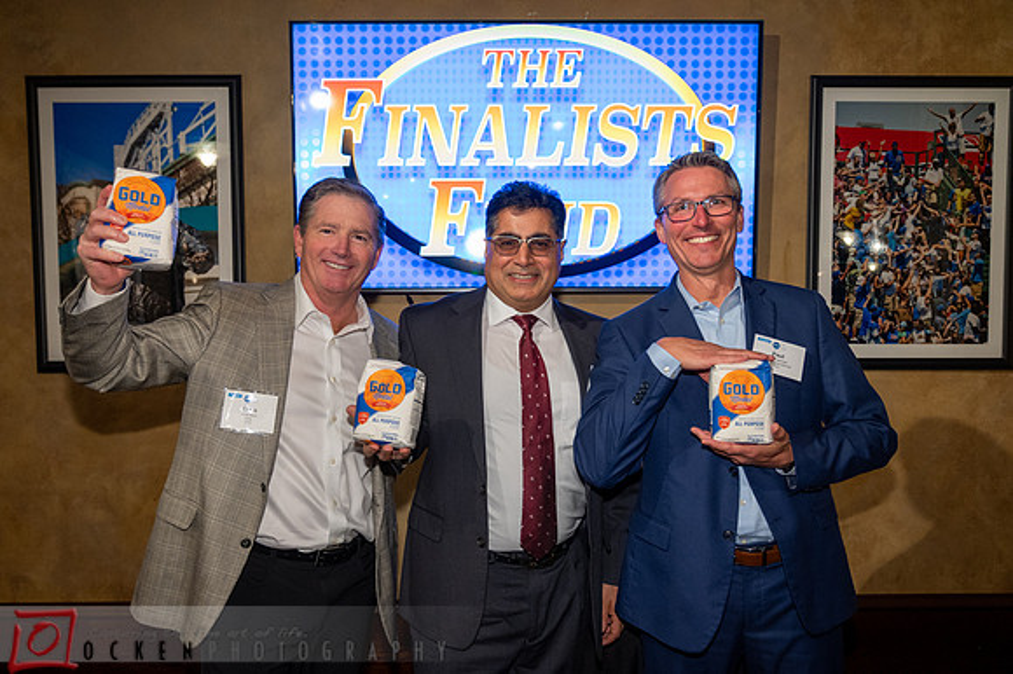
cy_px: 361
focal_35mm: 31
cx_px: 482
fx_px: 868
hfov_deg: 60.5
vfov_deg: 42.4
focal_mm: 27.5
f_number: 4
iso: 2500
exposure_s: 1/100
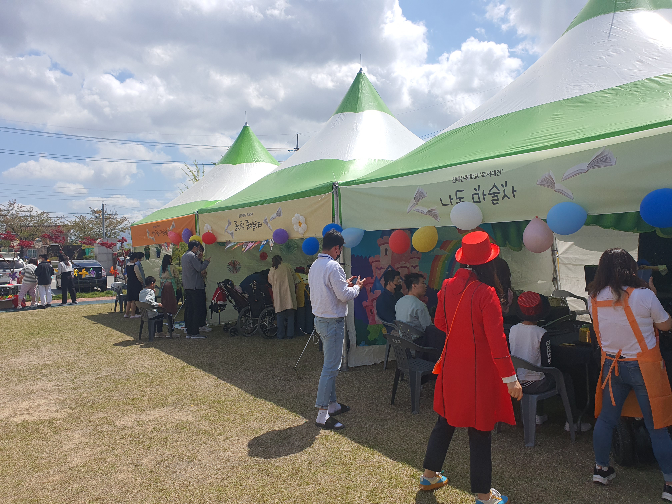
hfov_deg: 67.3
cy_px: 252
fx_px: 505
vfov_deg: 53.1
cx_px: 336
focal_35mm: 26
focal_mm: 4.3
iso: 50
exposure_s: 1/2400
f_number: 2.4
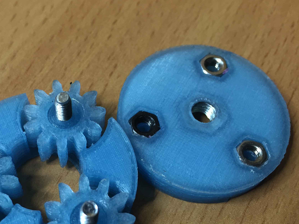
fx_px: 380
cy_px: 147
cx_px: 93
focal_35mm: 44
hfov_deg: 42.2
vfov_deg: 32.6
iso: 50
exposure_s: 1/33
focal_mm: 4.15
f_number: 2.2
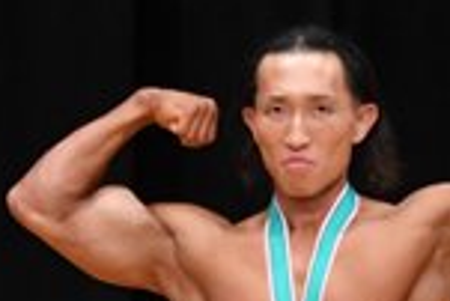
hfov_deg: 1.7
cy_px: 566
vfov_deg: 1.1
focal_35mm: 1228
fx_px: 15364
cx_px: 300
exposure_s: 1/400
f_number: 5.6
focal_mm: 160
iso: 3200
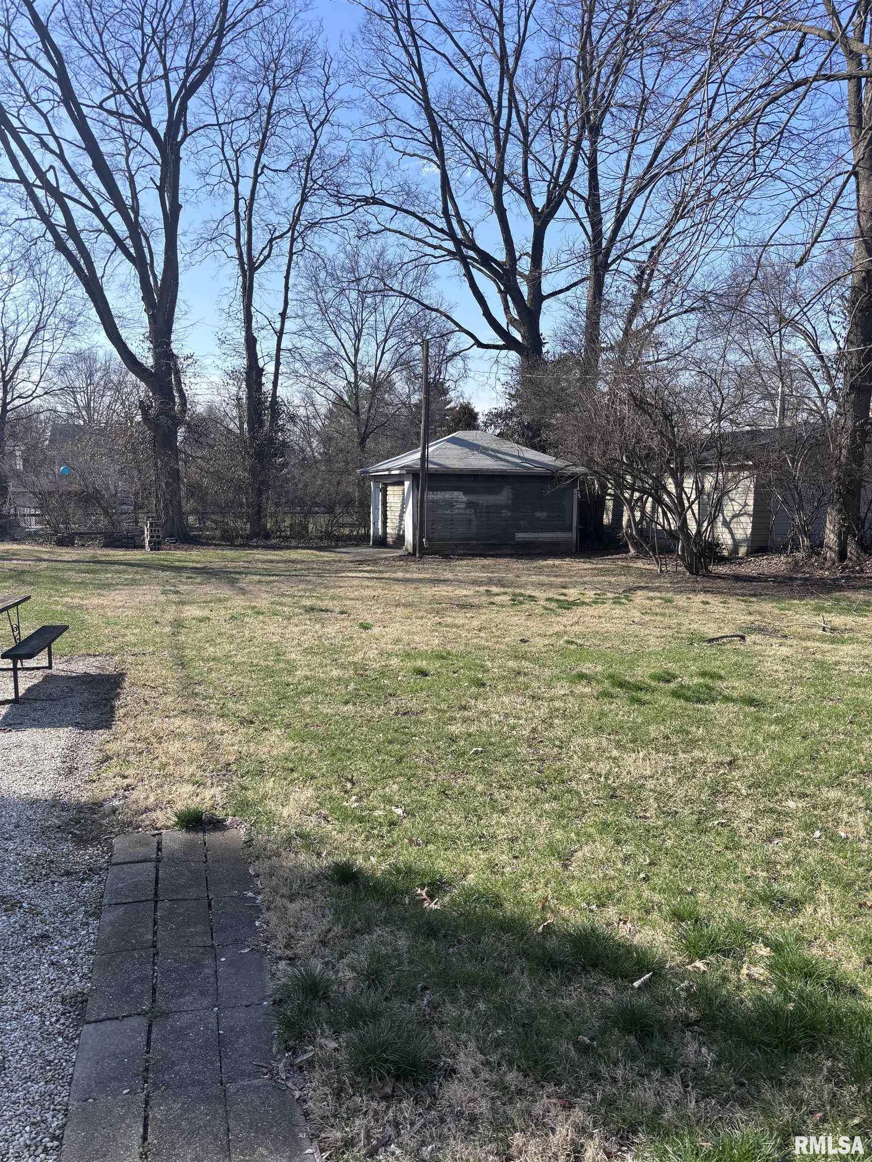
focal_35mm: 26
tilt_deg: -3.4
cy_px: 581
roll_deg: -1.2
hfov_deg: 53.1
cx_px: 436
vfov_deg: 67.3
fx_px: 873
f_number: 1.6
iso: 50
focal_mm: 5.96
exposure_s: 1/1949
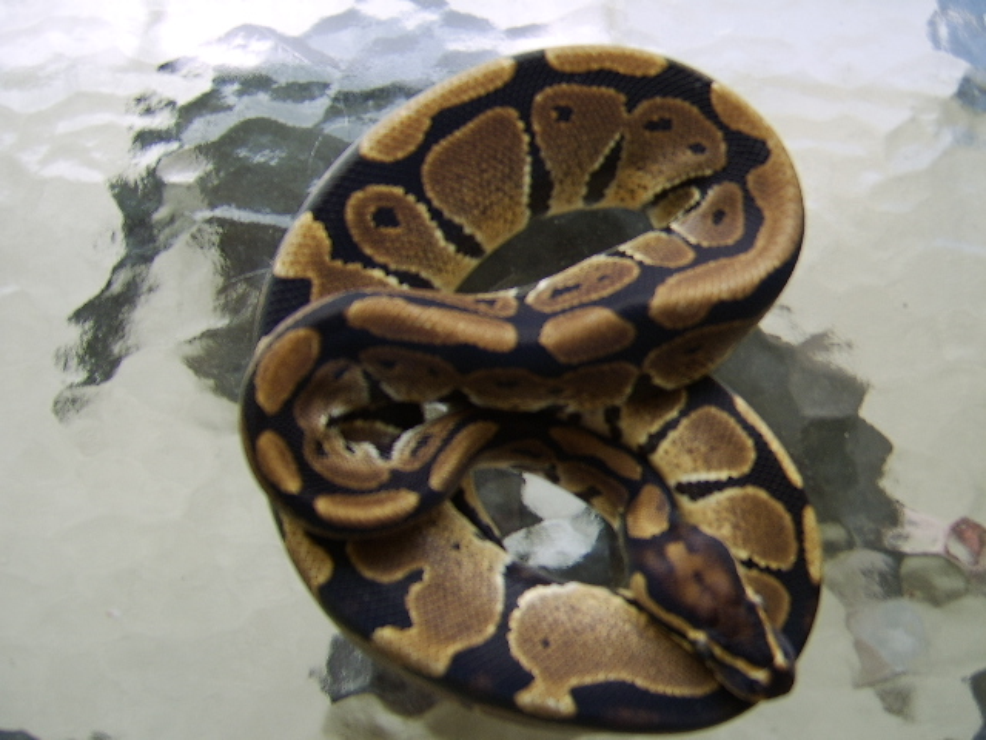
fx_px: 883
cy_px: 370
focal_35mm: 31
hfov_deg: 58.4
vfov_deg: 45.4
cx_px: 493
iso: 71
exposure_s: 1/84
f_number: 2.7
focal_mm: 8.13
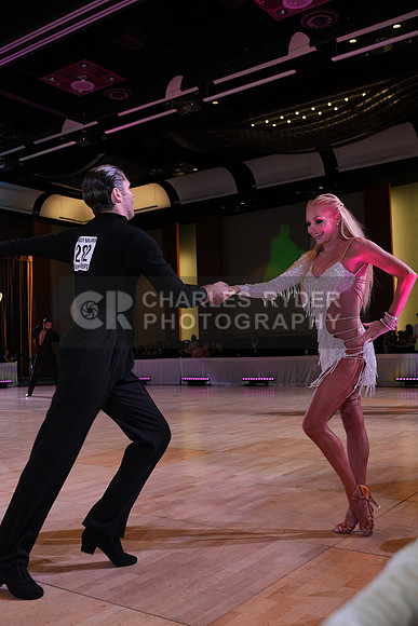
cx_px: 209
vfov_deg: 55.8
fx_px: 592
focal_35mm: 34
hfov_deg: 38.9
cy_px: 313
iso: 2000
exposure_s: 1/250
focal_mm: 34
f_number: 5.6
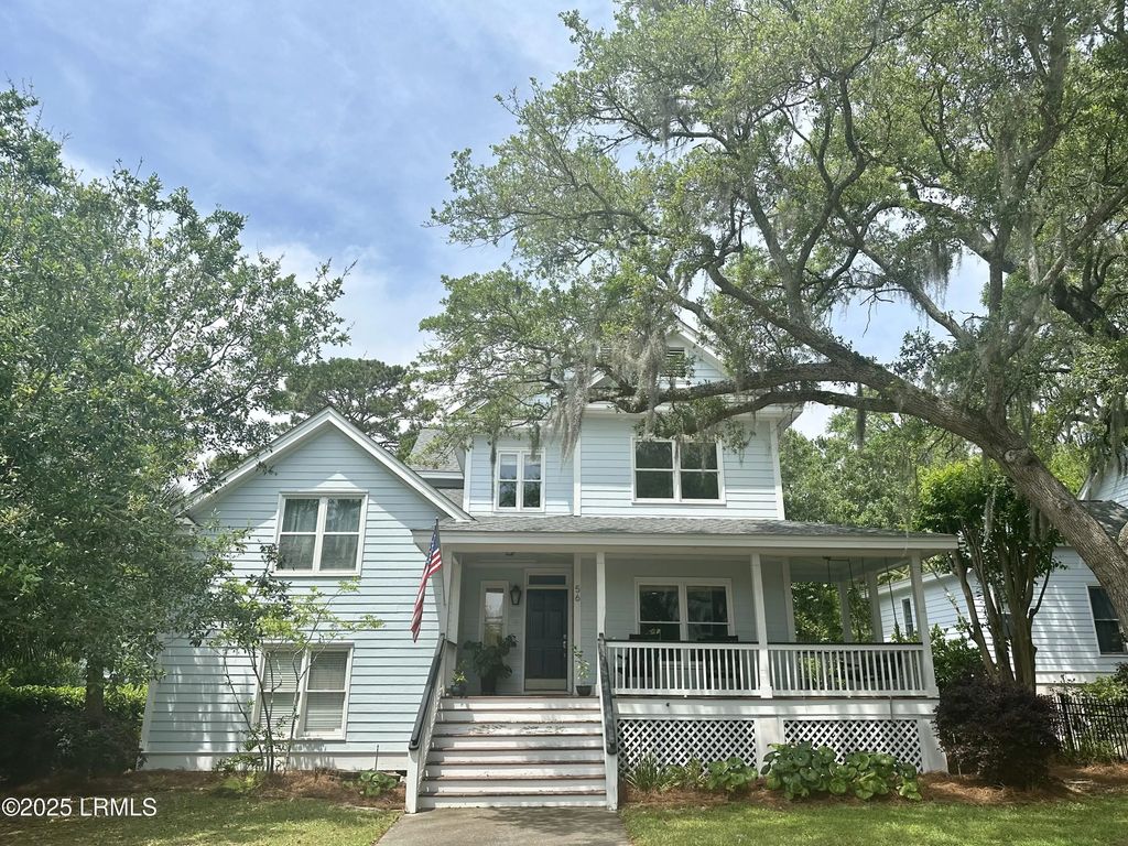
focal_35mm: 24
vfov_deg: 56.8
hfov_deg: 71.6
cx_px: 564
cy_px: 423
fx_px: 782
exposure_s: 1/4762
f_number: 1.78
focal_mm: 6.86
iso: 80
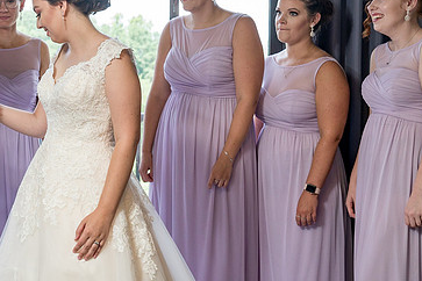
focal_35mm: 81
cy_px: 105
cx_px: 103
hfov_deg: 24.8
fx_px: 949
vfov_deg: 16.8
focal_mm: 46
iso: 1000
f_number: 5.6
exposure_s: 1/200
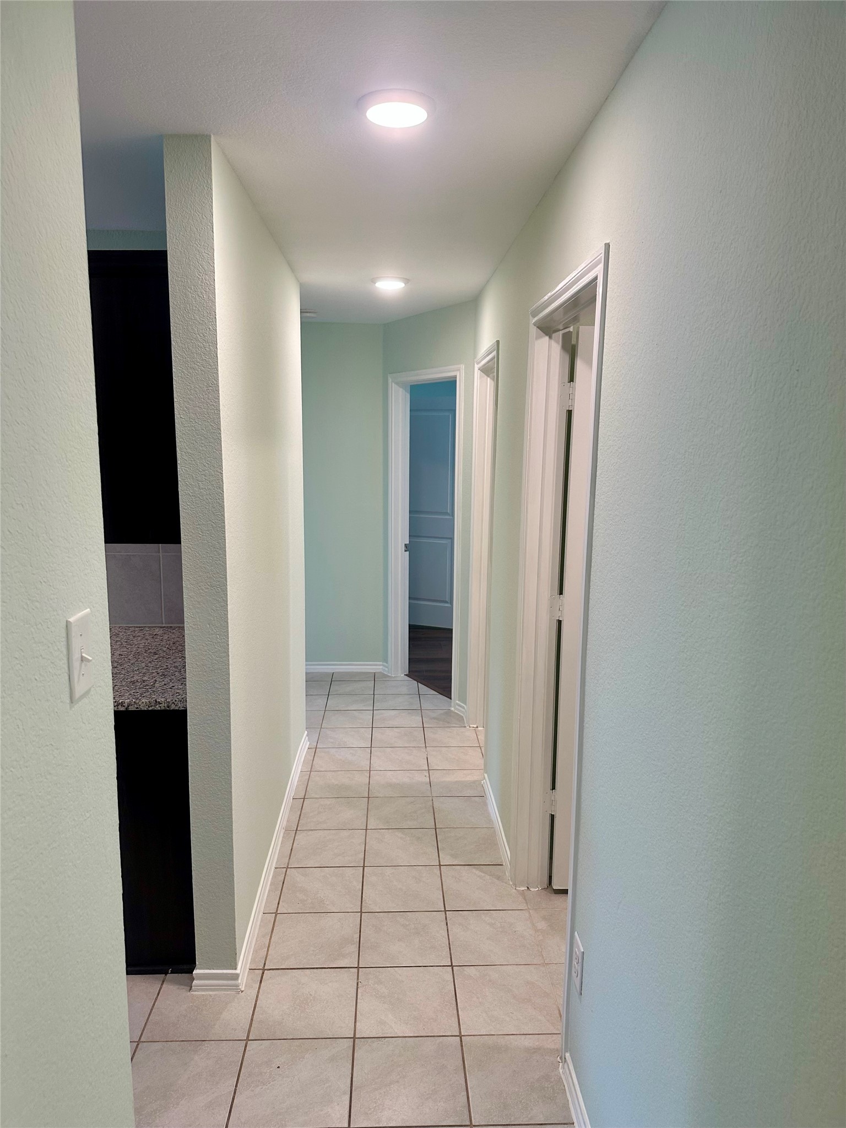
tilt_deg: -9.2
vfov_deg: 71.6
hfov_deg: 56.8
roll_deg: -1.0
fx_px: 782
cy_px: 564
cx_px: 423
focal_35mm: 24
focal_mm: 6.86
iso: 125
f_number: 1.78
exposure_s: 1/120
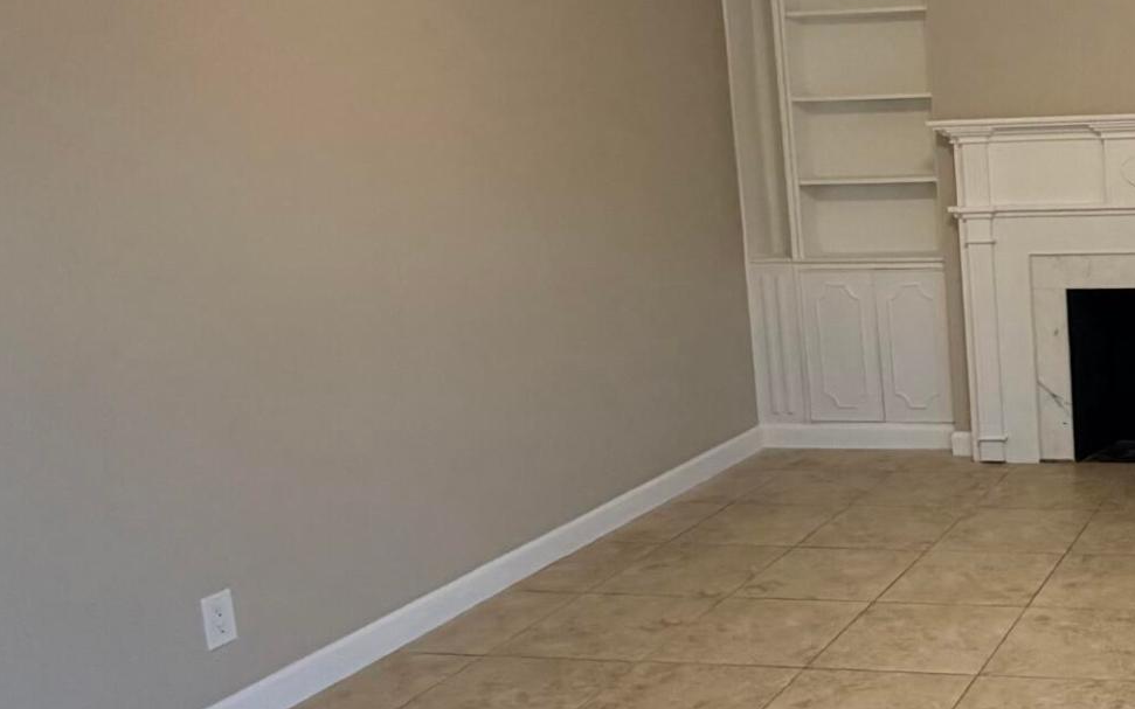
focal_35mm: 44
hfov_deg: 39.1
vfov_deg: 29.2
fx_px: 1361
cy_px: 346
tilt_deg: -8.4
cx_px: 1176
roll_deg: -0.5
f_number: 2.2
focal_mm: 2.22
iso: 160
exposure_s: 1/60
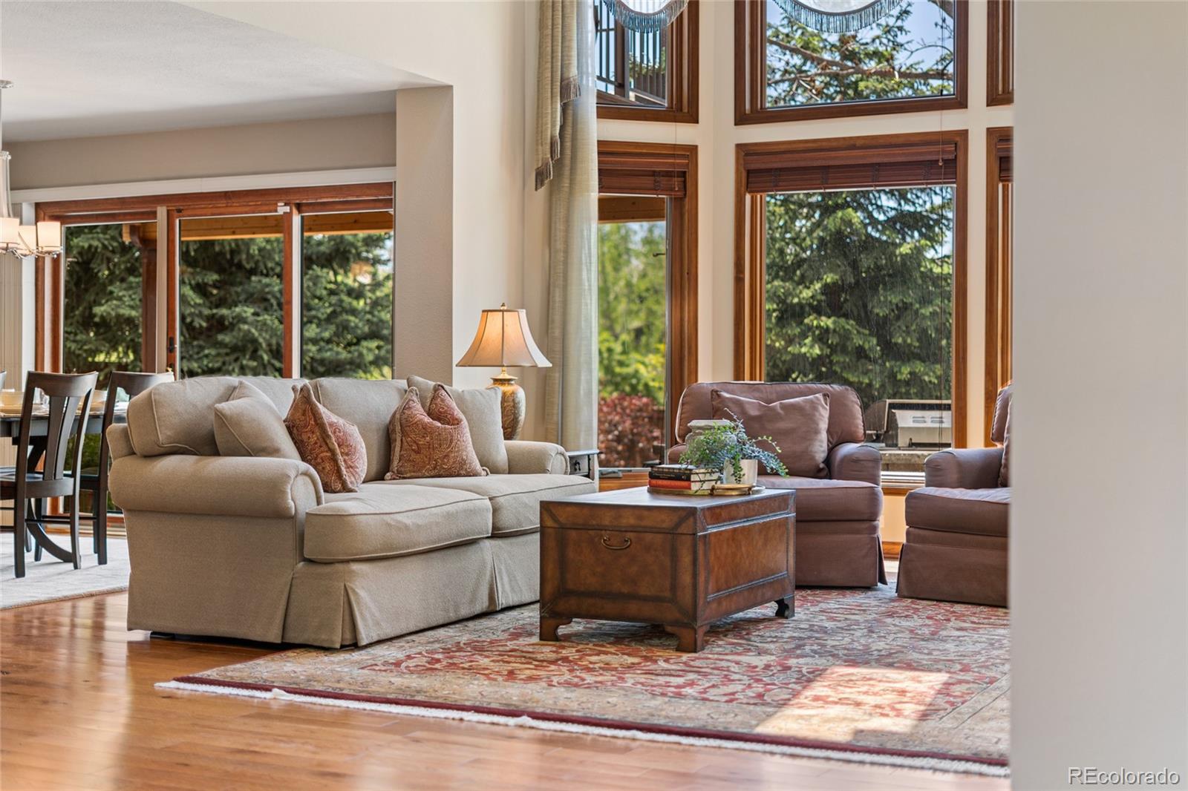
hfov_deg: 39.6
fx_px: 1650
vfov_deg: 27.0
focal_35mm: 50
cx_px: 594
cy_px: 396
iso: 100
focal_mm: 50
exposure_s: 1/80
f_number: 1.8
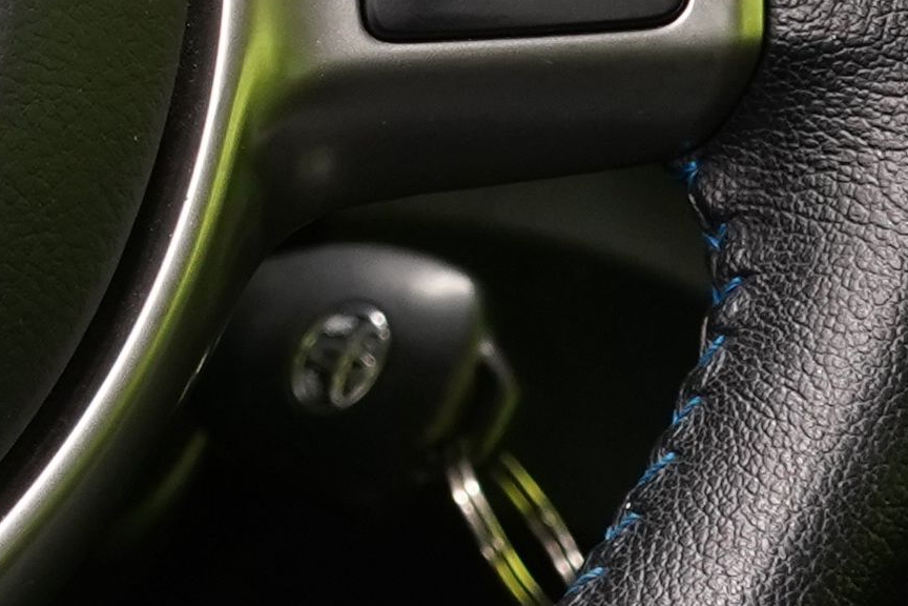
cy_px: -249
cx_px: -607
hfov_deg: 8.2
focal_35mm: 243
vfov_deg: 5.6
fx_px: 6129
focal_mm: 35
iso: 1250
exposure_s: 1/25
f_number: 5
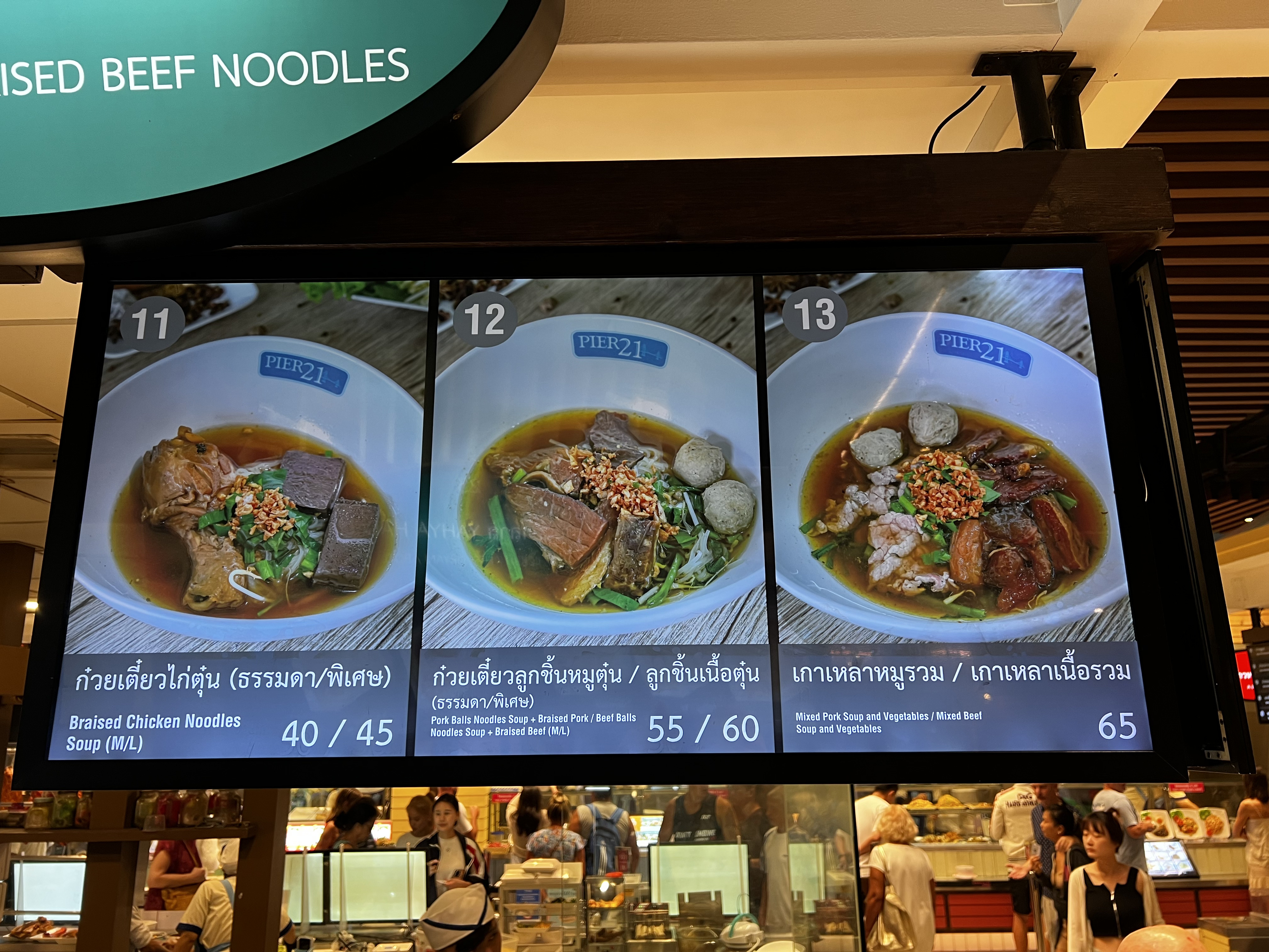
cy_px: 476
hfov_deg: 67.3
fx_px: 953
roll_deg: +0.8
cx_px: 634
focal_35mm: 26
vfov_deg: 53.1
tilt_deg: +15.6
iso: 80
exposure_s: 1/50
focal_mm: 5.7
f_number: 1.5
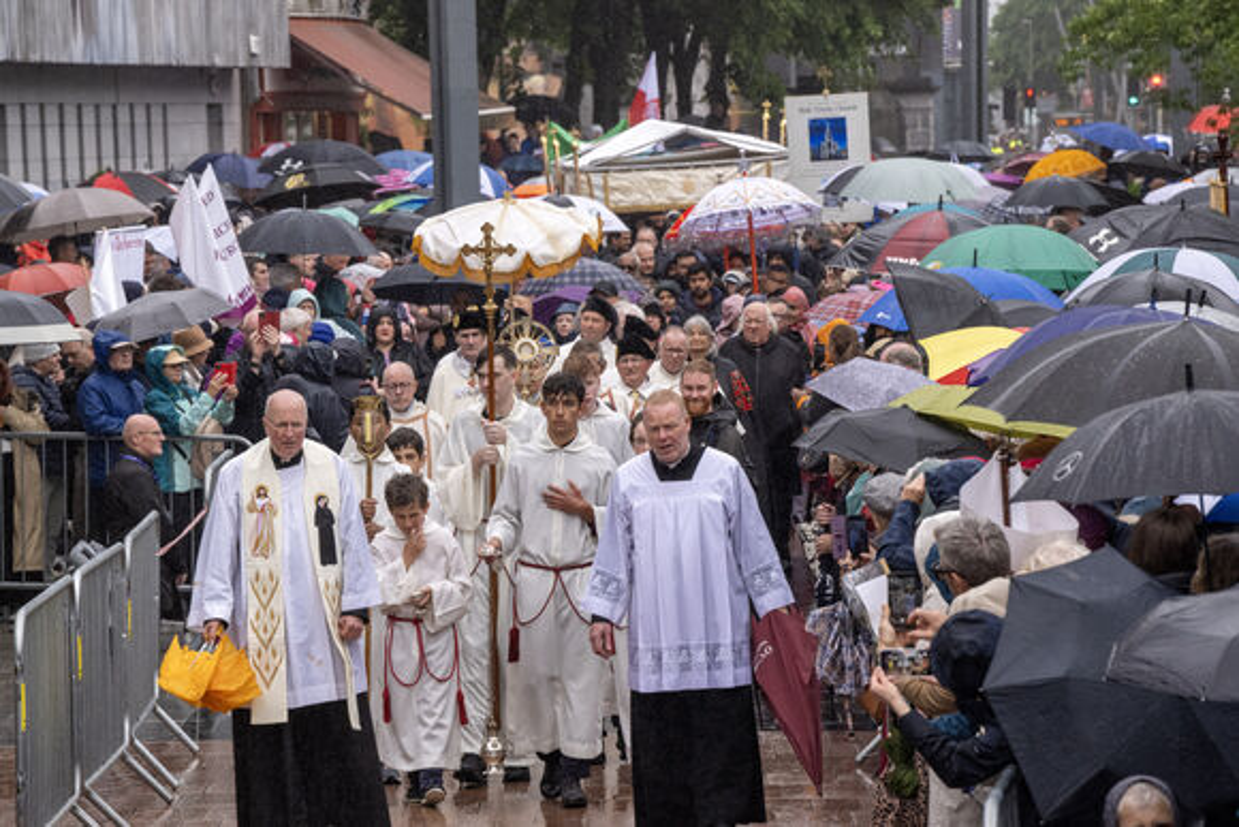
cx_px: 620
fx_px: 6713
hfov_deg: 10.5
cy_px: 414
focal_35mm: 195
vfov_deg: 7.0
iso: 1600
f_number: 9
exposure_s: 1/1000
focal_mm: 195
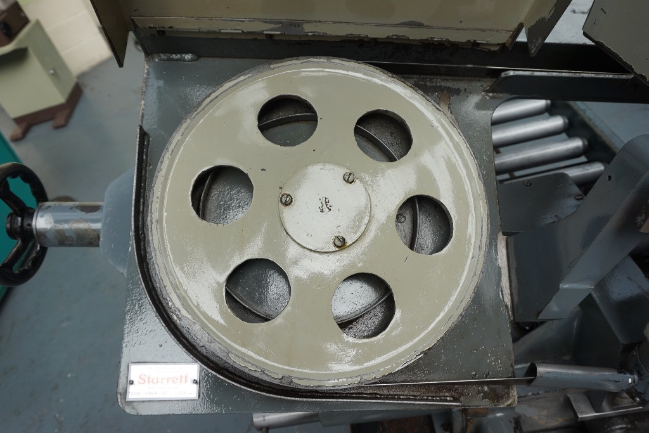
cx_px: 324
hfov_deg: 70.4
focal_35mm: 26
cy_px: 216
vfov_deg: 50.4
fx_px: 460
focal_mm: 17
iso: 100
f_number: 5
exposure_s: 1/80
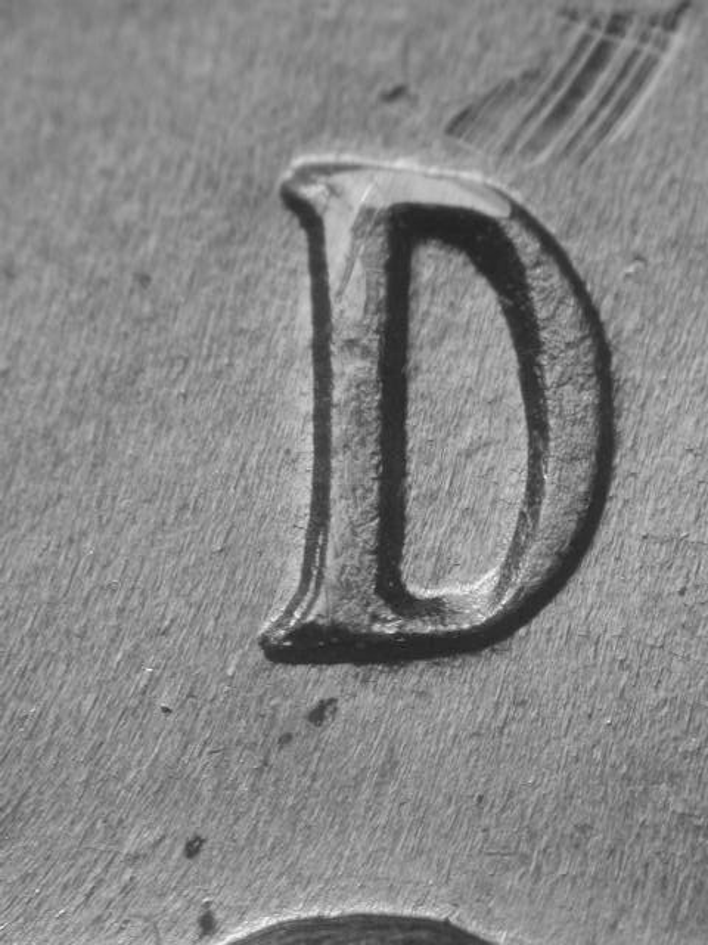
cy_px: 472
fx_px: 3682
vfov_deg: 14.6
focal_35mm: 135
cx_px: 354
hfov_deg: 11.0
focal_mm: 27.9
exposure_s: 1/15.5
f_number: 4.7
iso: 100
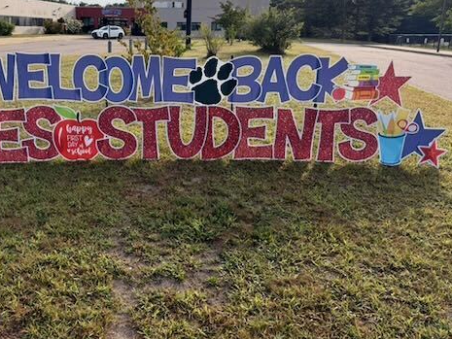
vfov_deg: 42.6
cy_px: 123
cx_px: 160
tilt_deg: -12.1
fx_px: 431
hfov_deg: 54.5
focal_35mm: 33
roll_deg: -1.2
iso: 100
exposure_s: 1/3279
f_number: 1.78
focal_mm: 6.76
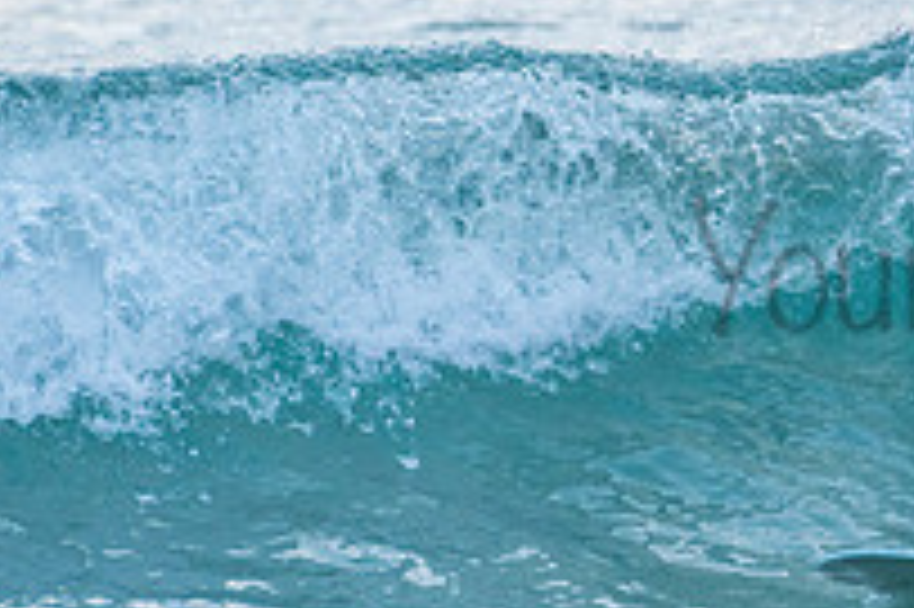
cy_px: 227
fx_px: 36250
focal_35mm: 1429
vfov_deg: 1.0
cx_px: 1157
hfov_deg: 1.4
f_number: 5.6
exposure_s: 1/1250
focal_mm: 500
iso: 560
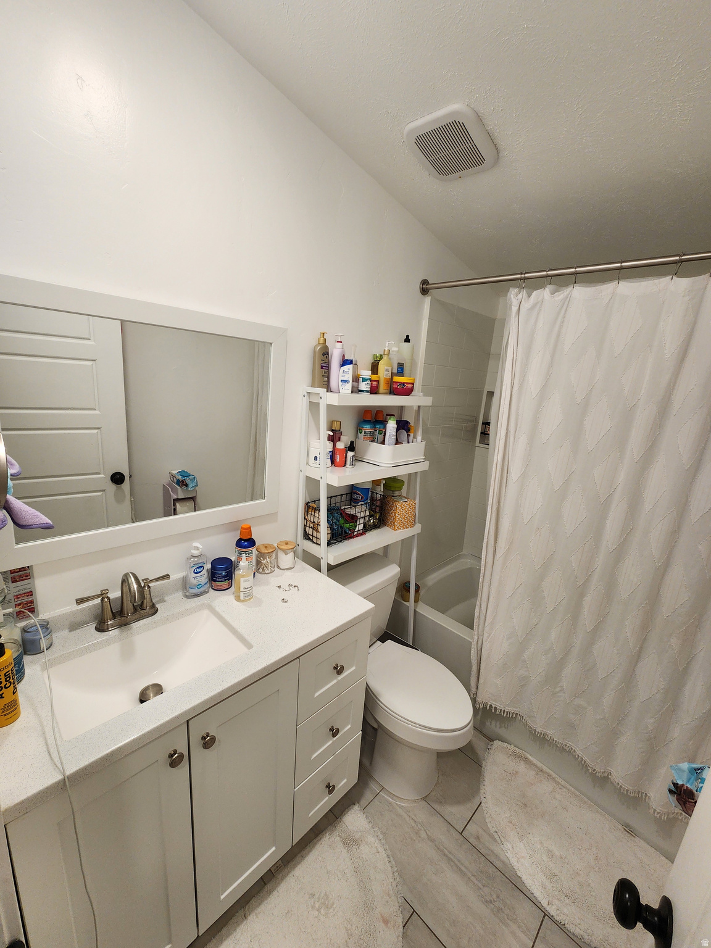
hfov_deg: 89.9
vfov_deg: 106.2
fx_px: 356
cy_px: 474
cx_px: 356
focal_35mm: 13
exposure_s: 1/60
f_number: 2.2
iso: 160
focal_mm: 2.2
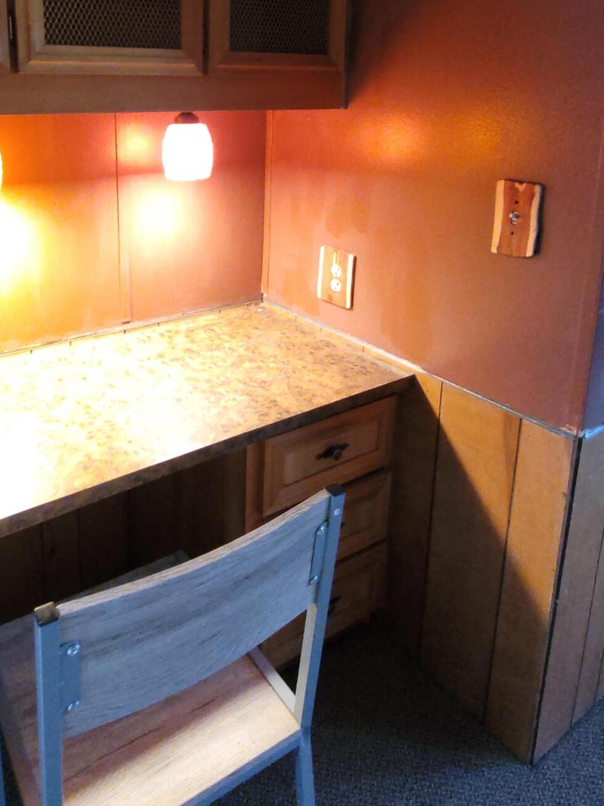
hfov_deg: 64.3
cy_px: 218
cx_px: 201
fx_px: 465
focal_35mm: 20
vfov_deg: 76.7
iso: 400
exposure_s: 1/15
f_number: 2.2
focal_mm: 1.74
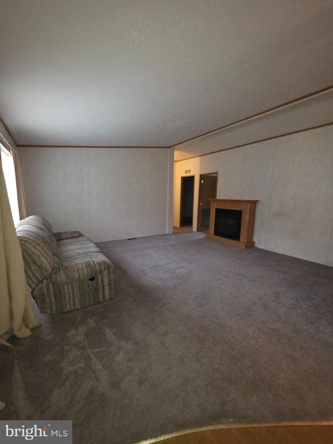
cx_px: 166
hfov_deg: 89.9
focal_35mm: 13
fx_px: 167
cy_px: 222
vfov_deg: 106.2
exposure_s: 1/30
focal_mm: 2.2
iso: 320
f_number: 1.9
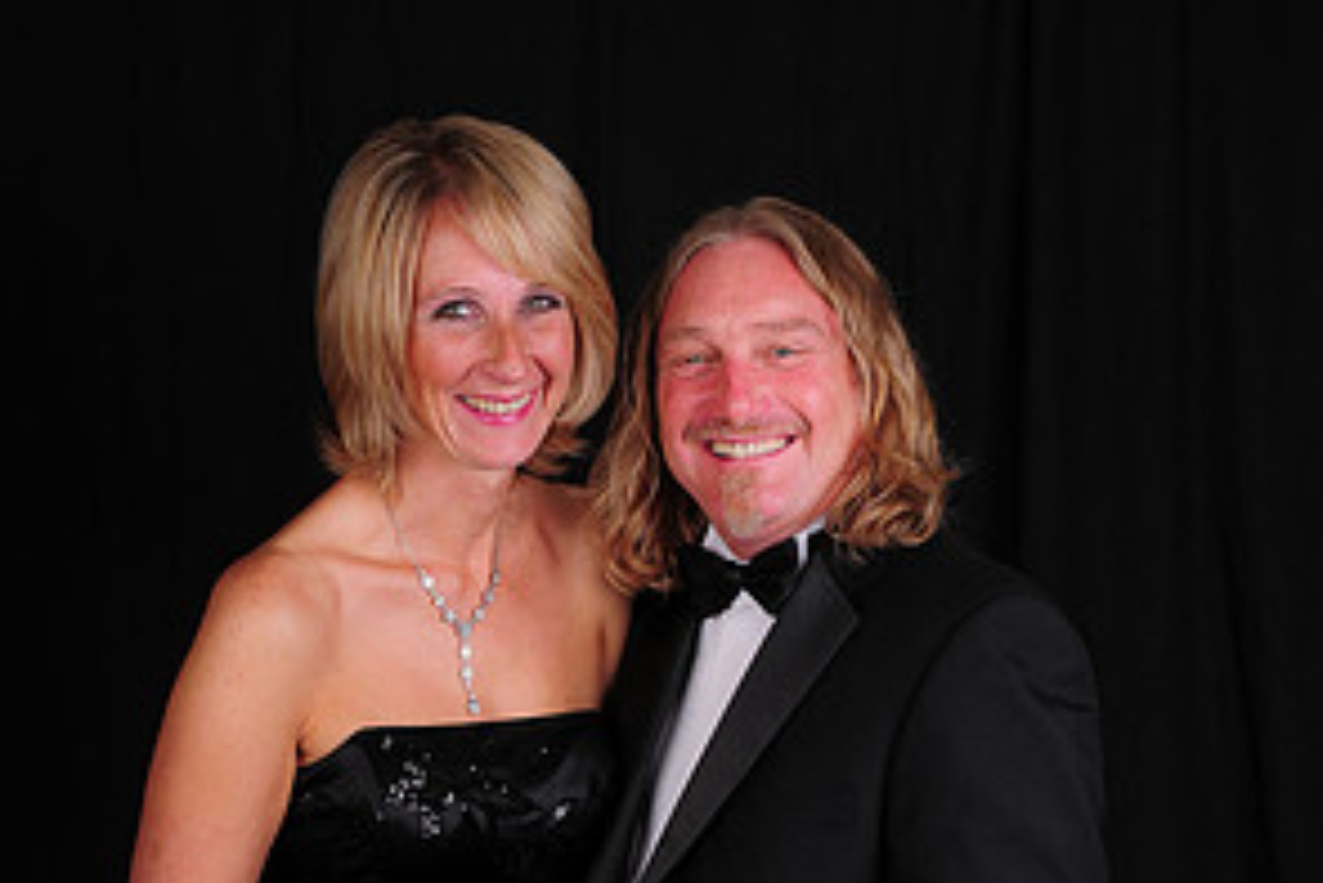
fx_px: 2271
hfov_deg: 32.5
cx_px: 662
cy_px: 820
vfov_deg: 21.5
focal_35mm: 62
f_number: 8
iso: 200
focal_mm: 27
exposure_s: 1/125
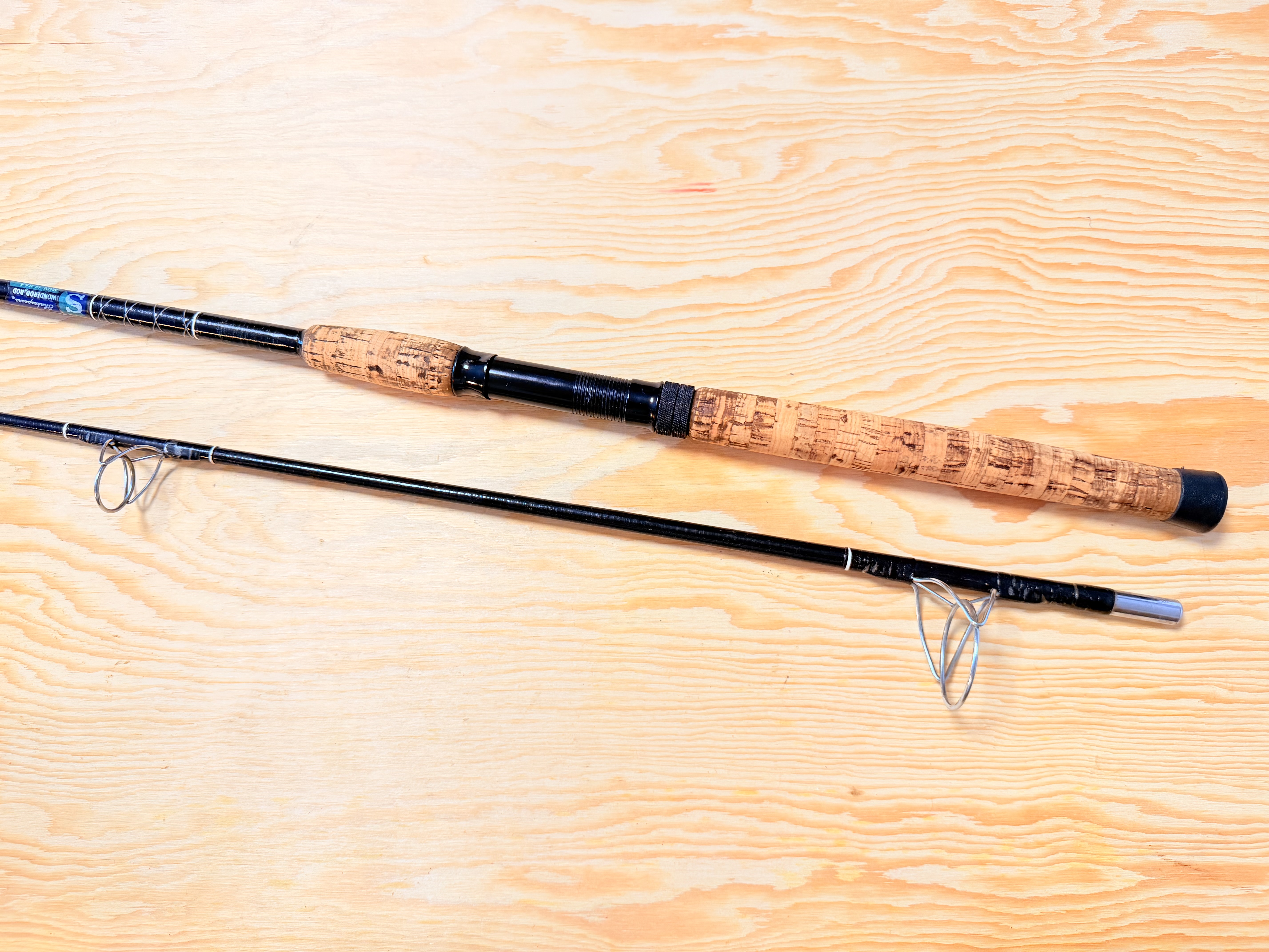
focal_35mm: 24
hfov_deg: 71.6
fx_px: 880
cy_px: 476
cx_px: 634
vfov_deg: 56.8
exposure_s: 1/50
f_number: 1.78
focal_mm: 6.76
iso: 250
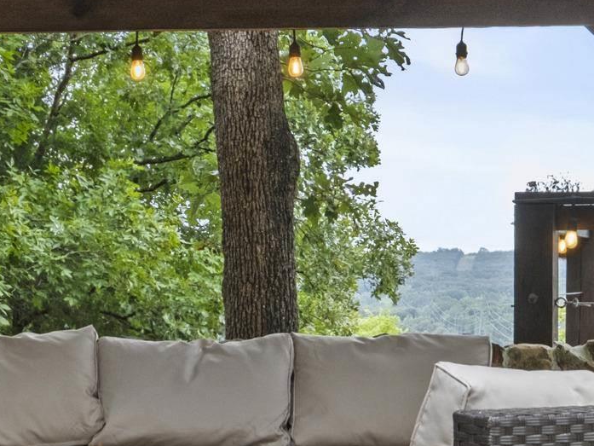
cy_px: 320
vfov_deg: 14.8
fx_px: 1716
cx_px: 159
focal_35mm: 100
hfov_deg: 19.5
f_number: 8
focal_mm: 19.1
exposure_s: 1/15
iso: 400
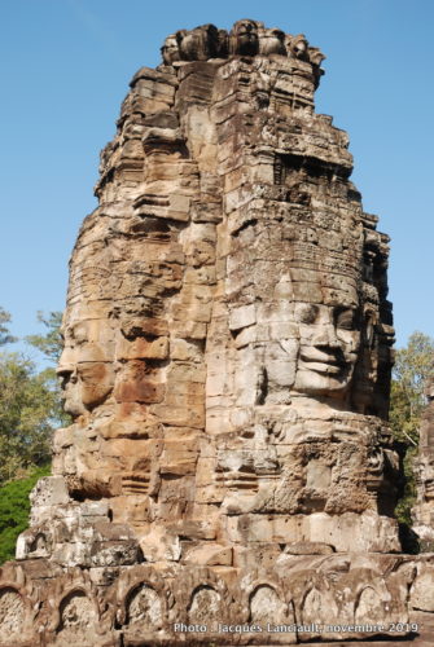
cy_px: 324
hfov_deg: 25.8
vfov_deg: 37.8
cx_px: 217
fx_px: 946
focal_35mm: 52
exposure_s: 1/200
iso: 100
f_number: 7.1
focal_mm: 35
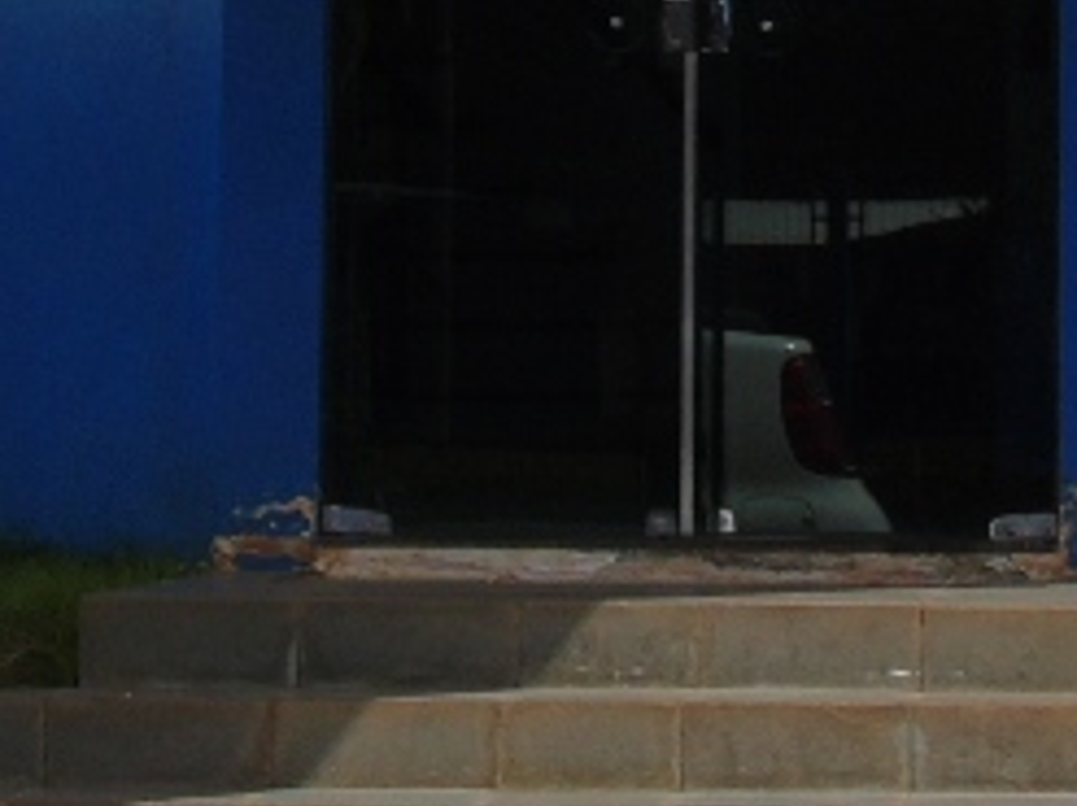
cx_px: 802
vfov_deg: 7.6
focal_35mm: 191
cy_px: -423
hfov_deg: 10.3
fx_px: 5940
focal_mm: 8.2
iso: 80
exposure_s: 1/1000
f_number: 4.3
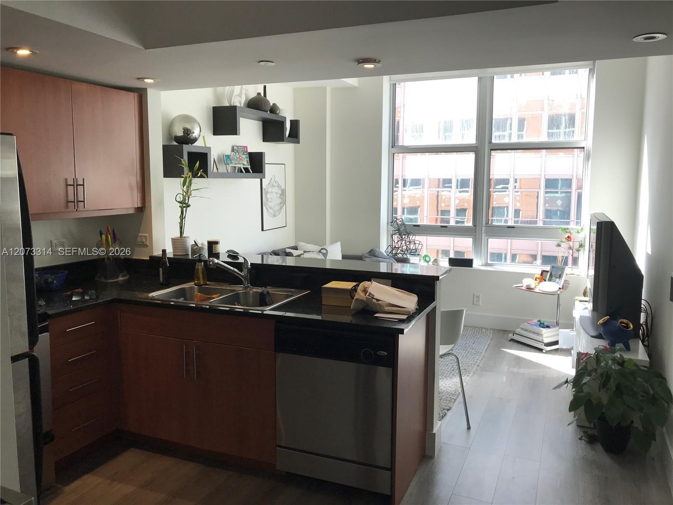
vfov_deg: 49.7
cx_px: 336
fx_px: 544
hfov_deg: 63.4
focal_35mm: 28
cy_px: 252
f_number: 1.8
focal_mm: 3.99
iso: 25
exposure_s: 1/120
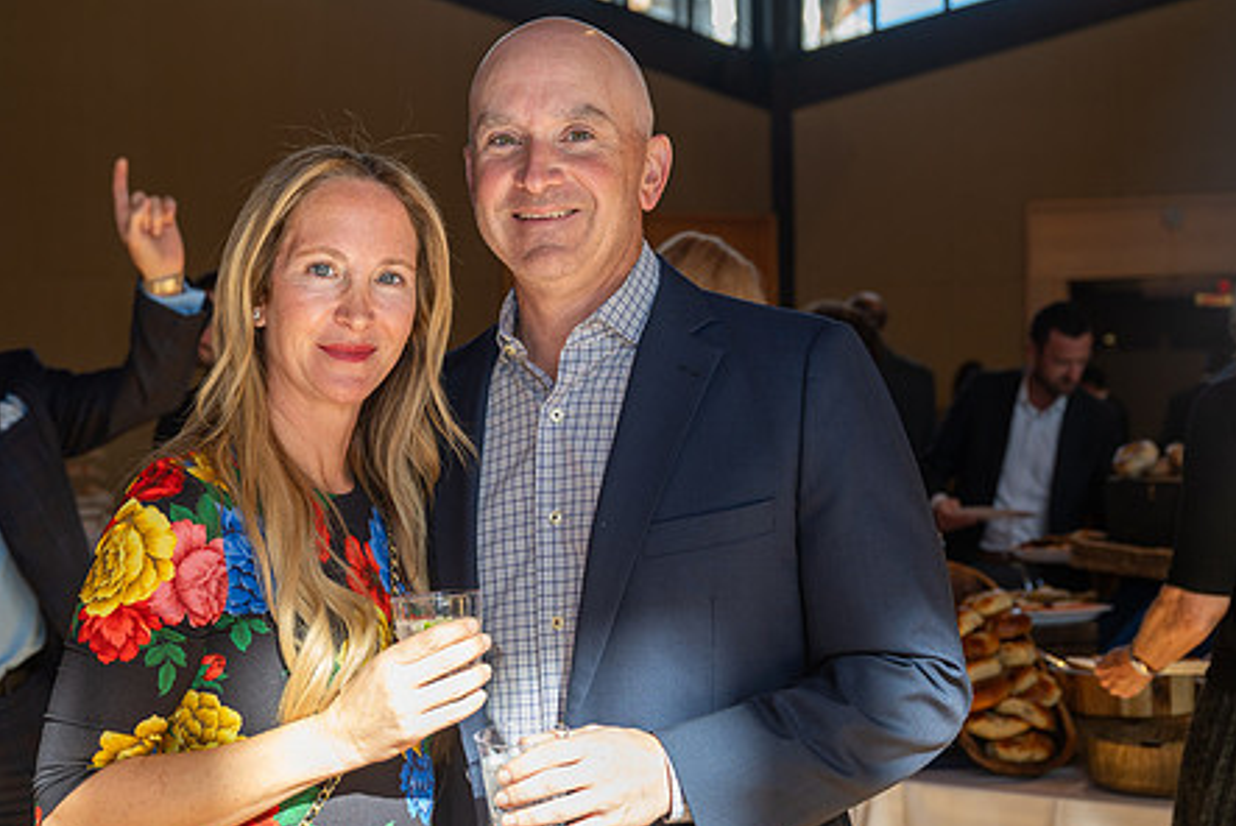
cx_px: 491
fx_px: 1889
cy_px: 448
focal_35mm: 55
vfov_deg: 24.6
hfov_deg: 36.1
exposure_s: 1/160
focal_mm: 42
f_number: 4.5
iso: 200
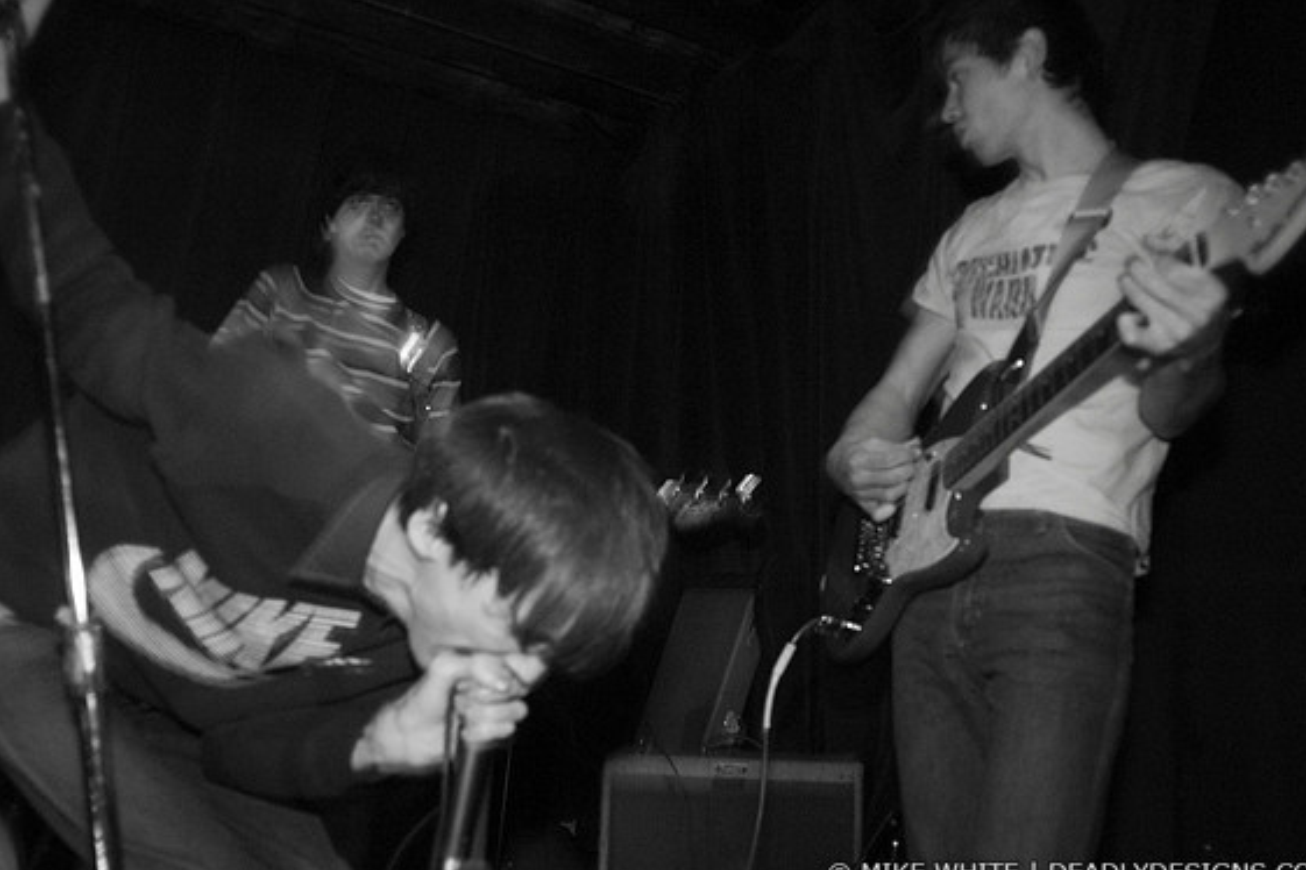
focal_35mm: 31
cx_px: 670
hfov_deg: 60.3
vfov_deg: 42.3
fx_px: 1125
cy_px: 444
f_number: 2.8
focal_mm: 20
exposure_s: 1/15
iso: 800
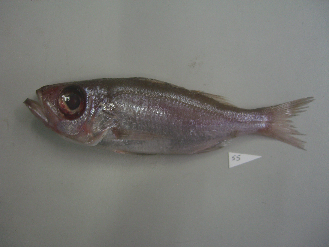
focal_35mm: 38
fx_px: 361
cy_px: 124
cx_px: 164
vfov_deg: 37.7
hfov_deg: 49.0
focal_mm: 7.9
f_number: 2.8
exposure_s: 1/25
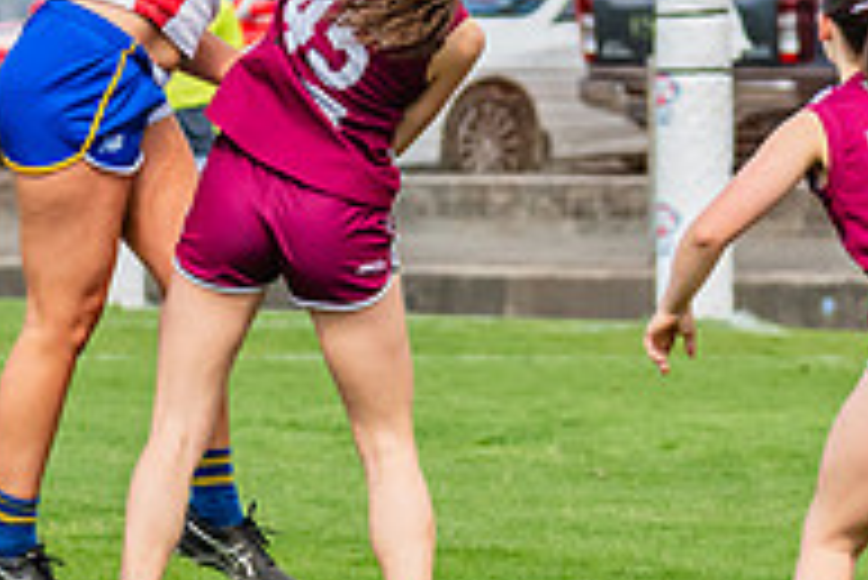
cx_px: 289
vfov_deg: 2.1
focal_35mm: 648
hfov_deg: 3.2
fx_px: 15635
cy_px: -38
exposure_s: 1/1600
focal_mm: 170
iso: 800
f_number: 7.1
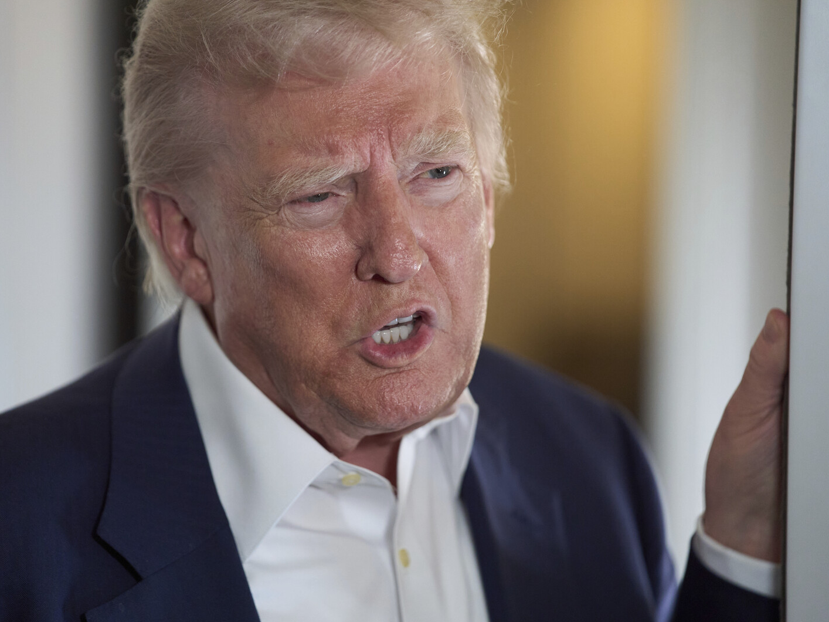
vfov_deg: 8.0
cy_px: 311
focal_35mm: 185
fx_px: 4430
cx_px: 375
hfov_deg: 10.7
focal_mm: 170
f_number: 2.8
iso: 3200
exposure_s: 1/250
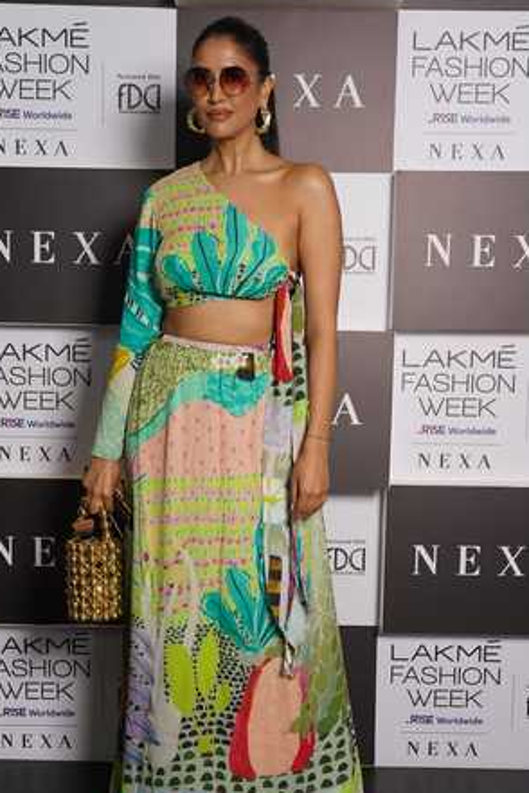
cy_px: 456
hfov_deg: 30.5
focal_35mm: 44
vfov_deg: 44.4
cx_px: 234
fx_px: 970
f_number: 5.6
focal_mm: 37
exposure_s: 1/160
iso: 640
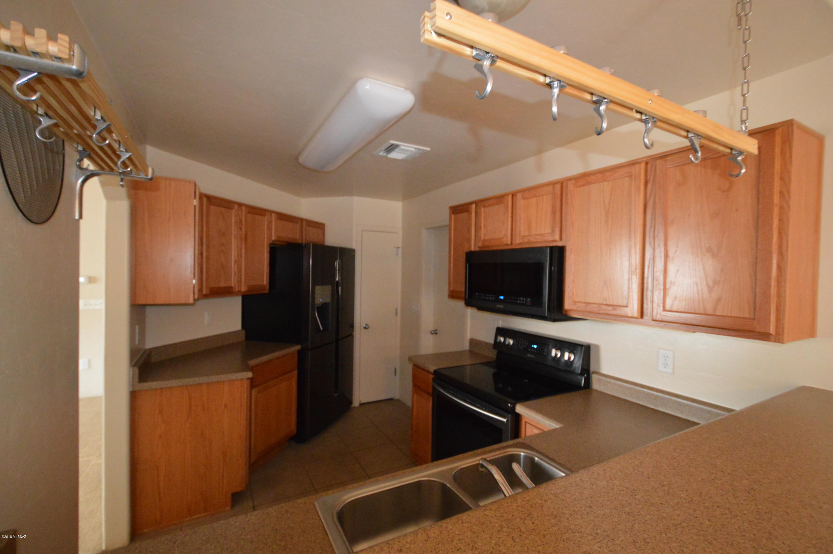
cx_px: 416
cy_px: 277
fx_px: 347
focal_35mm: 15
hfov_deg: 100.4
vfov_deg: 77.2
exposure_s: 1/60
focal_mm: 10
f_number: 3.5
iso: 3200
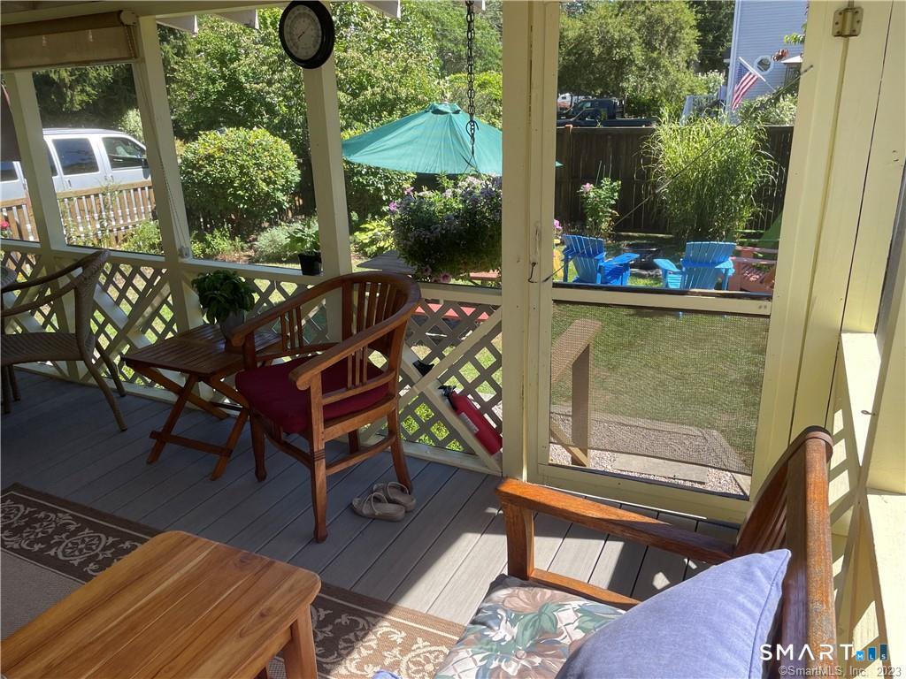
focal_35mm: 26
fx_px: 680
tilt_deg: -21.6
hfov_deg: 67.3
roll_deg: +2.3
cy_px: 340
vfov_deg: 53.1
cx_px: 453
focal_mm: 4.2
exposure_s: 1/447
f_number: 1.6
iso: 32
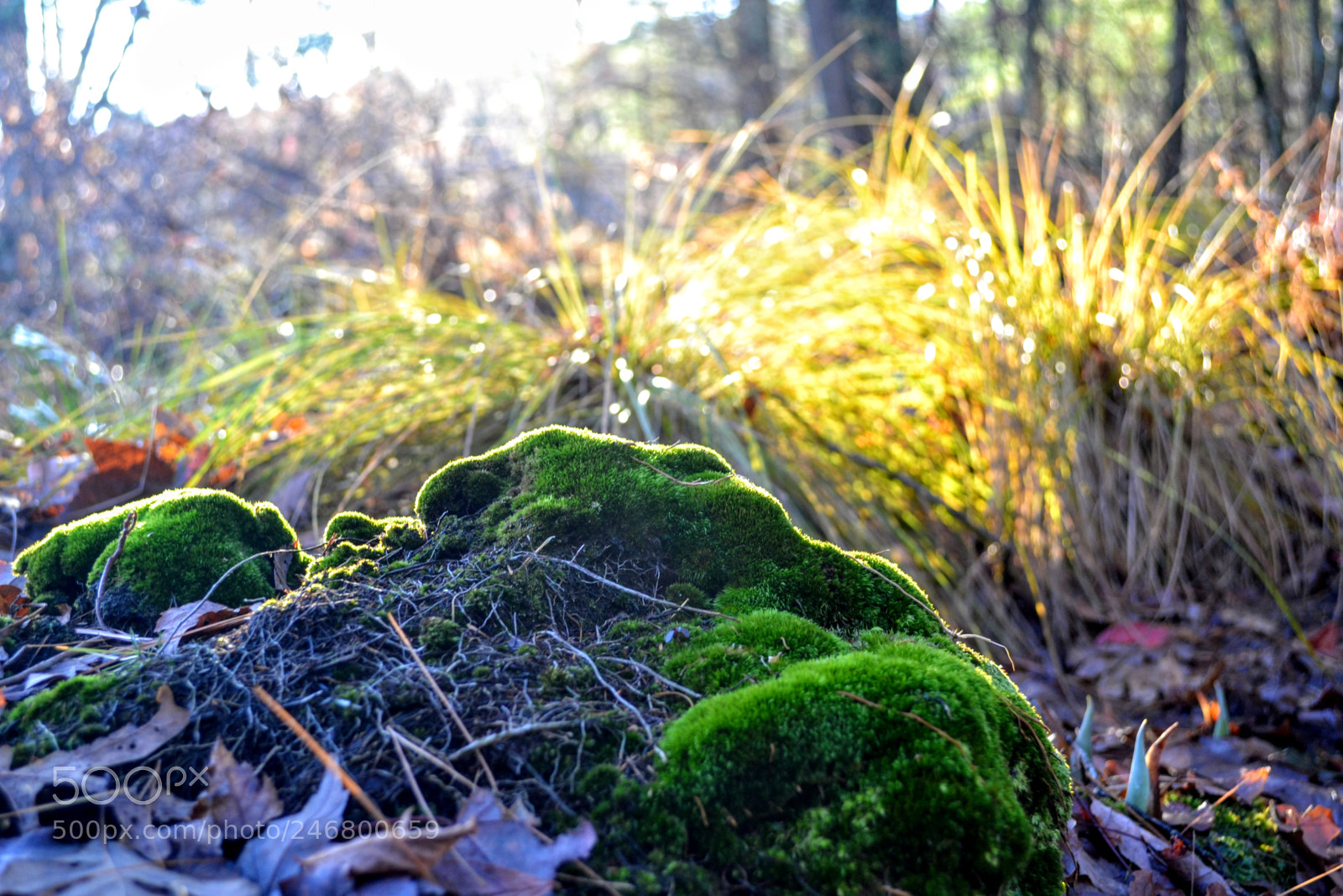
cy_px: 448
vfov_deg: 29.9
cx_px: 672
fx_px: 1679
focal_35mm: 45
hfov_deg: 43.6
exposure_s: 1/60
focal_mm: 30
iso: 400
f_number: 4.5
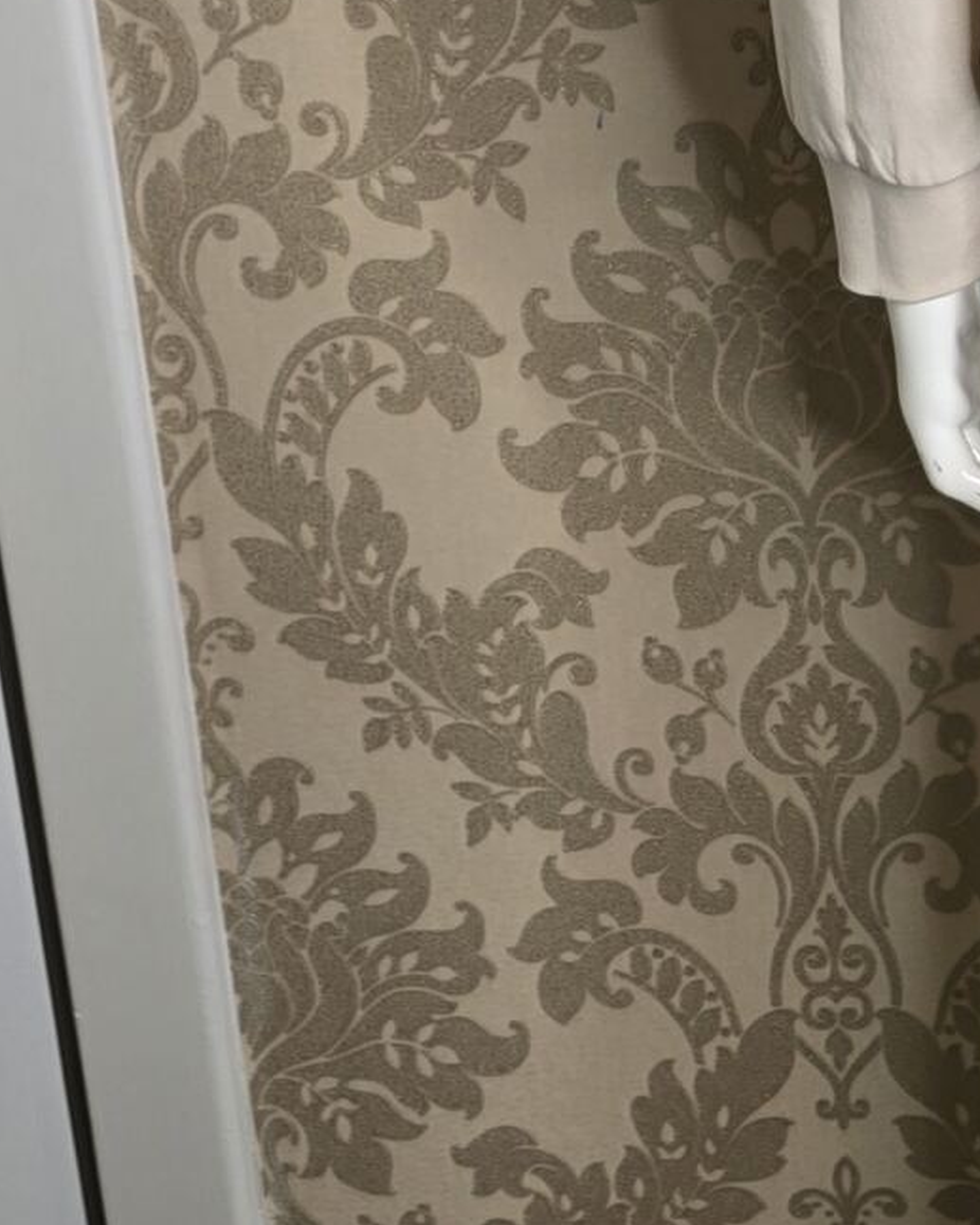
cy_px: 338
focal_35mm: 89
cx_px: 1486
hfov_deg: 15.8
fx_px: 3226
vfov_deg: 21.3
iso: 20
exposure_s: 1/50
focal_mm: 6.3
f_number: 1.7
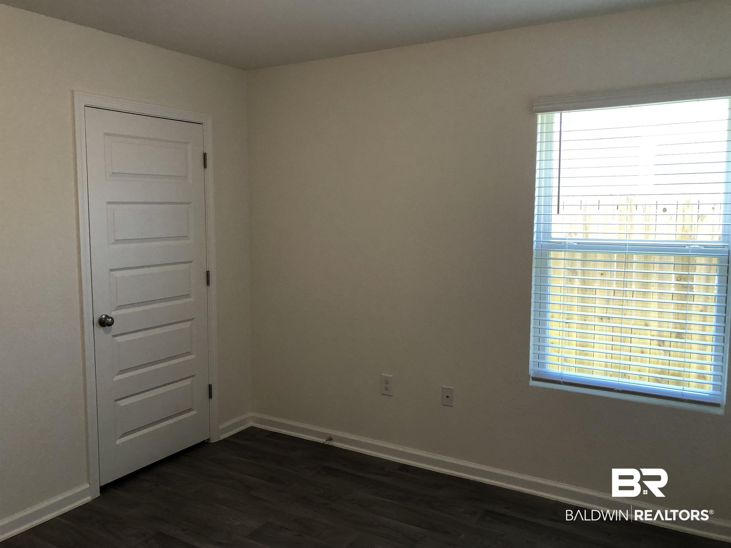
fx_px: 591
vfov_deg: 49.7
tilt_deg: -6.1
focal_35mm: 28
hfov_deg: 63.4
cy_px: 274
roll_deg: -0.1
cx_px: 366
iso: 25
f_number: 1.8
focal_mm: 3.99
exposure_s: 1/30
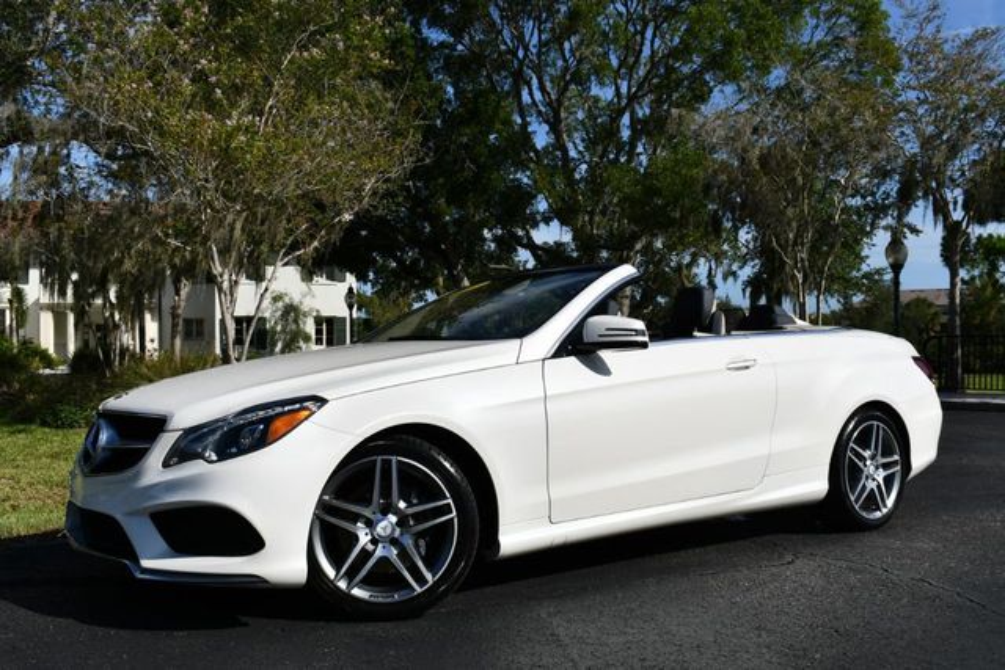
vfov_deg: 36.9
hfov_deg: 53.1
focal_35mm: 36
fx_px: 1005
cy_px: 335
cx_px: 502
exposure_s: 1/400
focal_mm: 18
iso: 100
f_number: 10
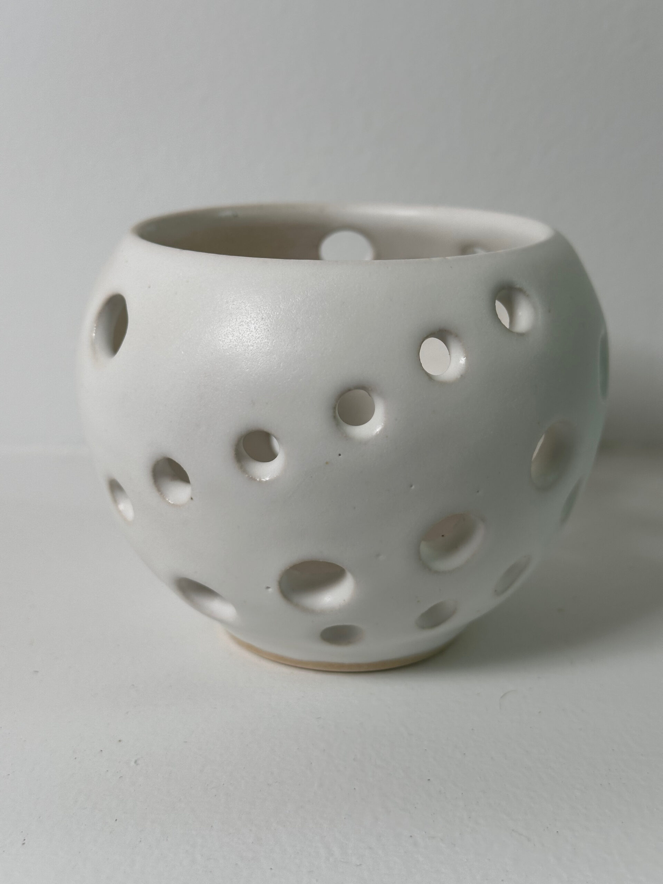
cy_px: 442
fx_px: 1226
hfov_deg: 30.3
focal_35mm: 48
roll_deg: -0.8
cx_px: 332
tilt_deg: -17.7
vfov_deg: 39.7
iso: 50
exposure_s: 1/121
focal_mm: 6.86
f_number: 1.78
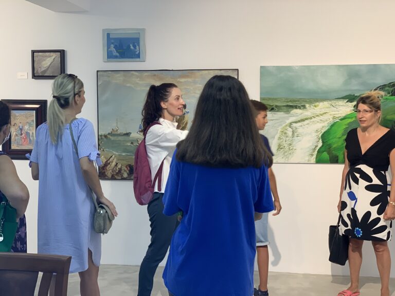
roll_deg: +0.7
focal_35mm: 52
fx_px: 593
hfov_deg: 36.8
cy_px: 148
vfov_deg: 28.0
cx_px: 198
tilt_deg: -3.5
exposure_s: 1/50
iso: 100
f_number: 2.4
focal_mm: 6
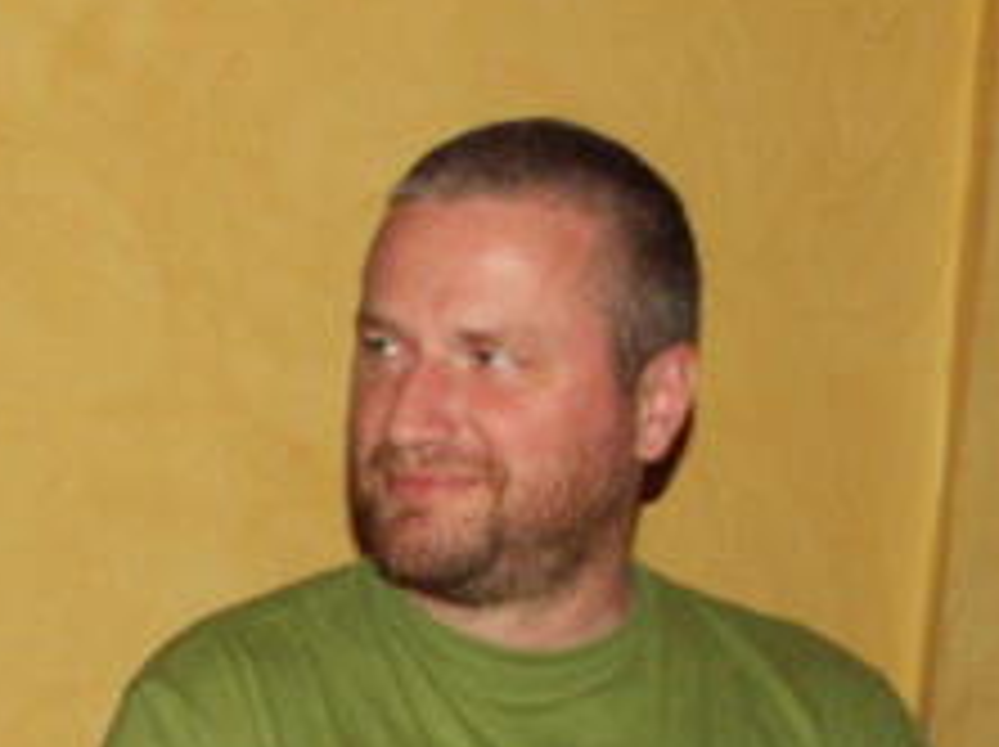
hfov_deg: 19.4
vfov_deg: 14.4
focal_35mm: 101
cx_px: 288
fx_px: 2912
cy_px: 770
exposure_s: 1/40
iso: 160
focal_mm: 5.86
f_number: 2.8
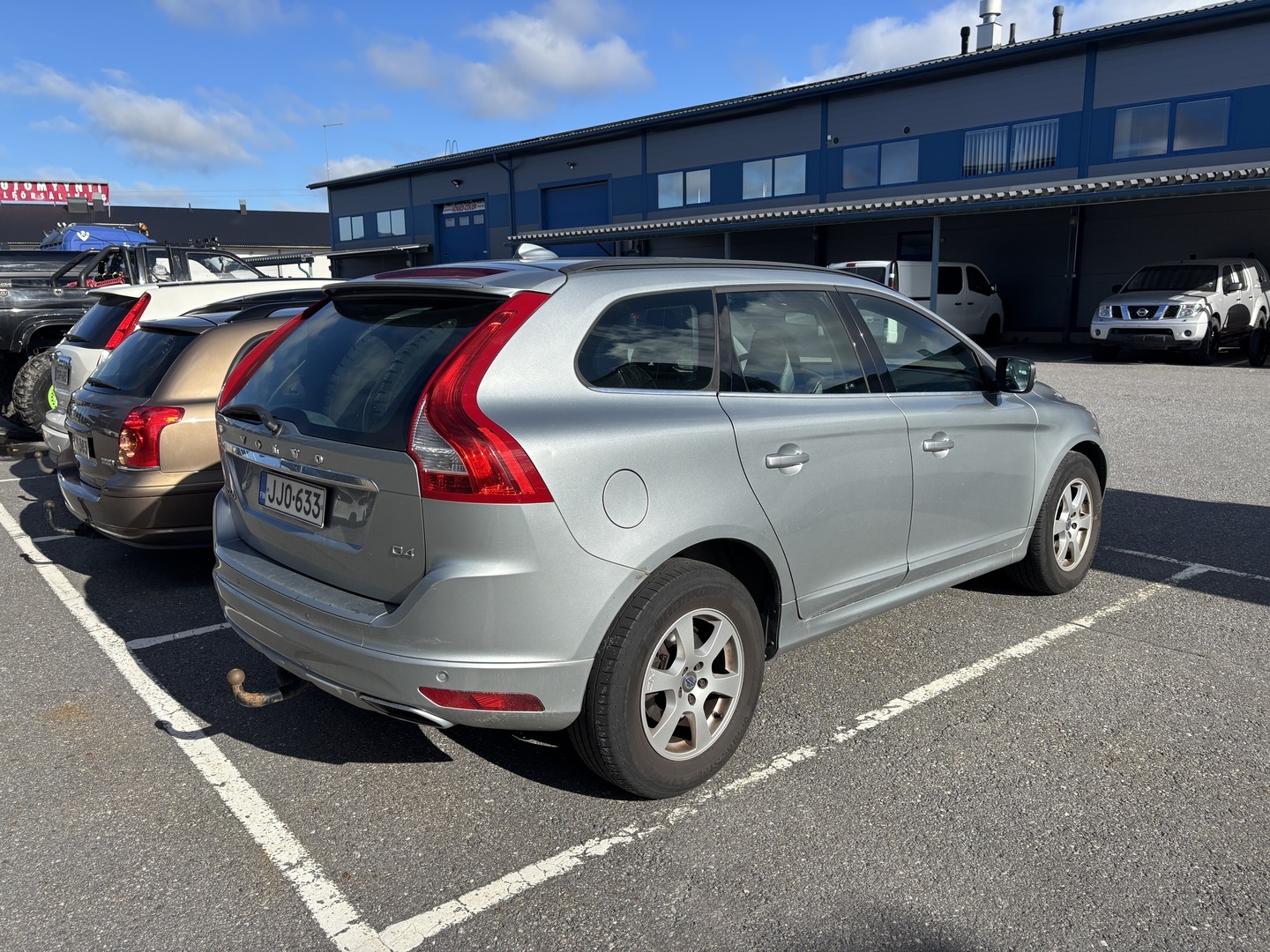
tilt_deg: -9.1
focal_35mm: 26
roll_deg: +0.7
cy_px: 476
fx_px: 954
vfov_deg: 53.1
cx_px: 635
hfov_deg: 67.3
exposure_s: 1/3311
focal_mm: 5.96
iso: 50
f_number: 1.6
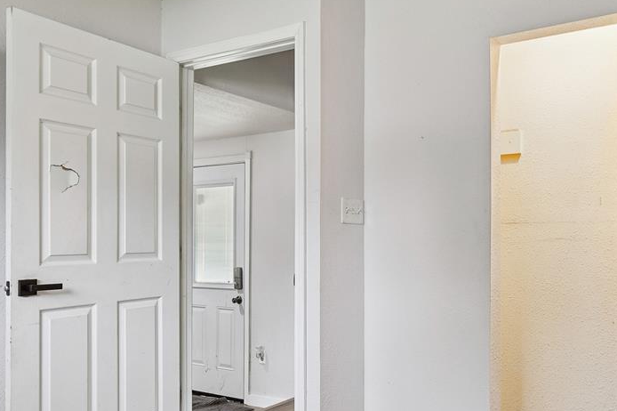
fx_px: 531
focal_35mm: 31
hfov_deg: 58.6
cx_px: 422
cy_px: 240
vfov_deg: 42.1
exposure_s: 1/1.25
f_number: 9
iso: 100
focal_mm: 14
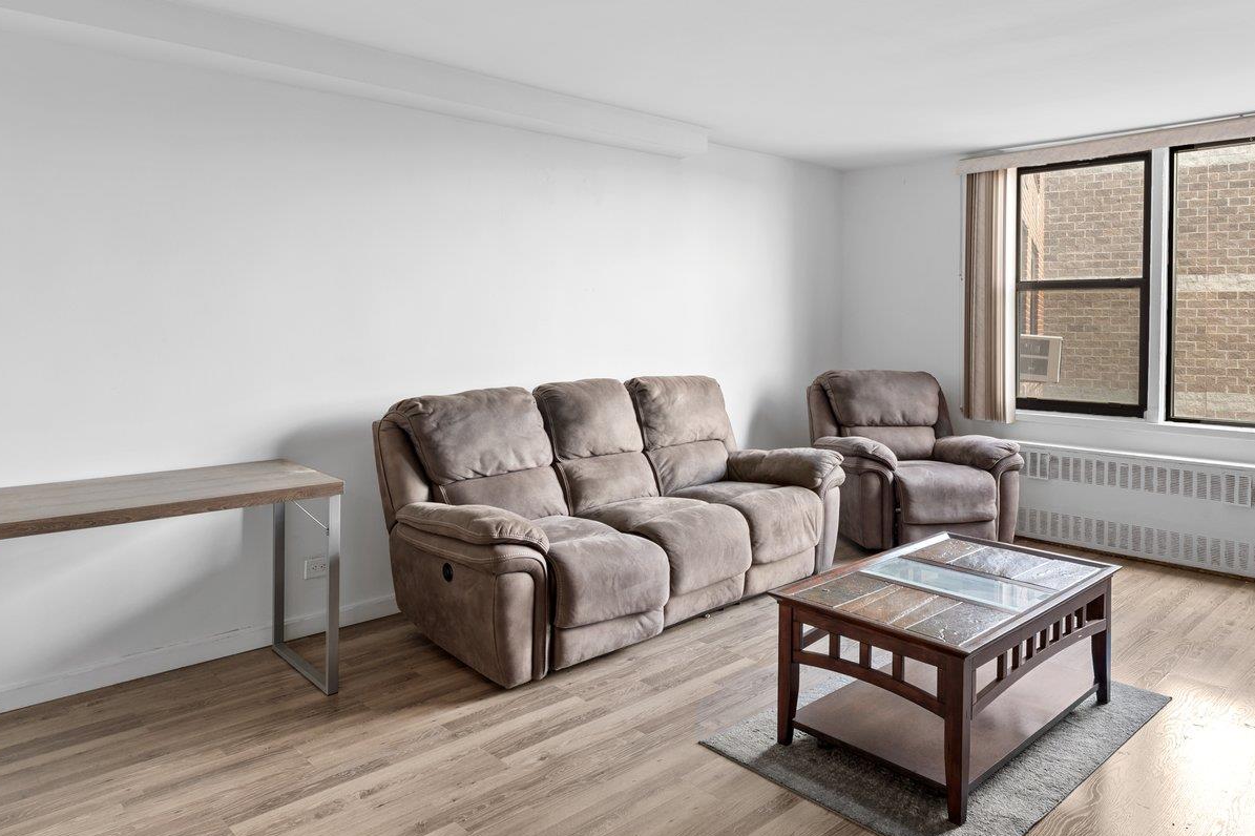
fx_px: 836
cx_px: 624
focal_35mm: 24
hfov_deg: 73.8
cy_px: 330
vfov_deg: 52.7
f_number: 9
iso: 200
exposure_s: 1/1.25
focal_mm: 14
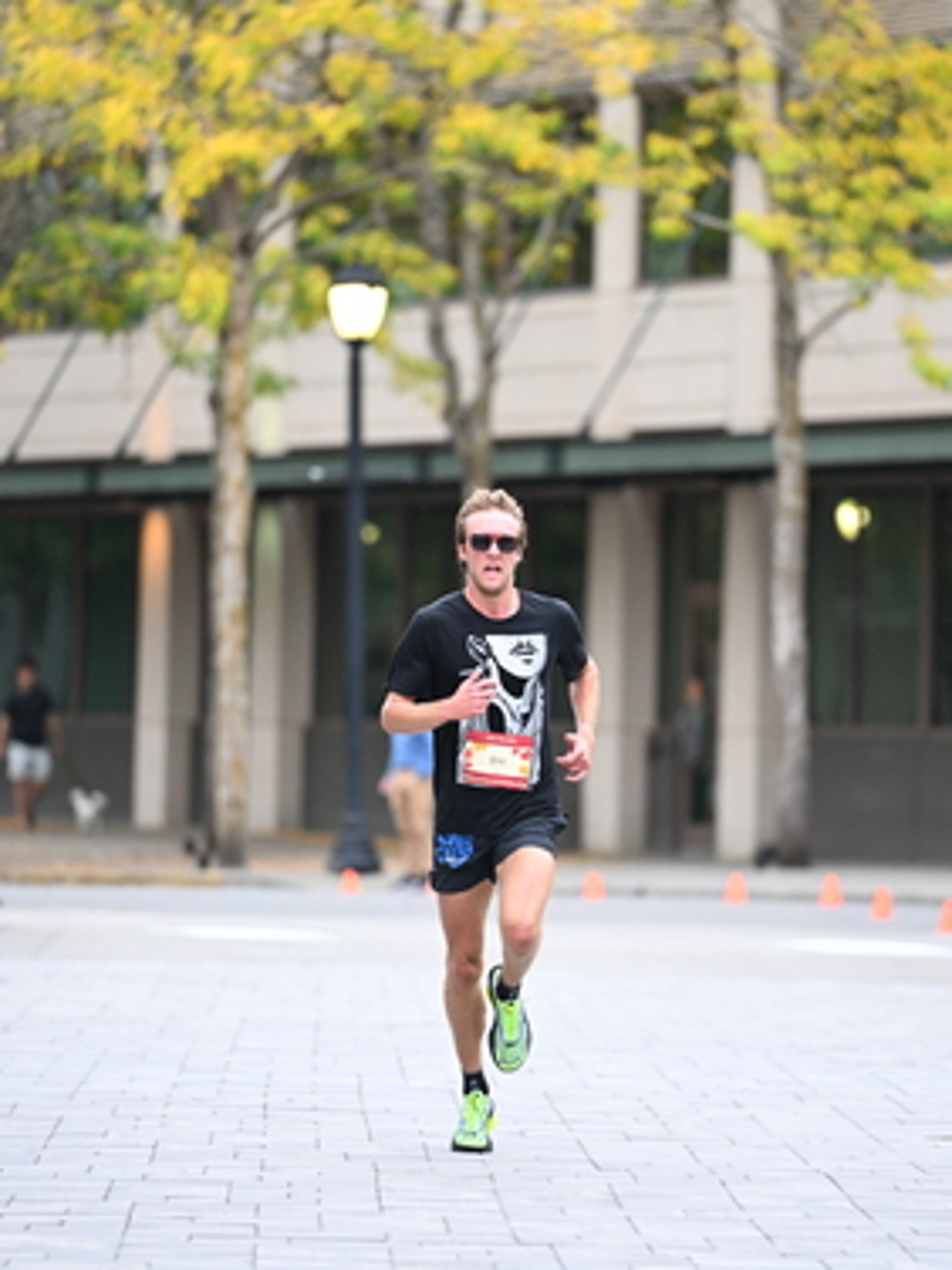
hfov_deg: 5.3
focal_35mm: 281
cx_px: 559
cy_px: 649
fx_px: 10304
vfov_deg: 7.0
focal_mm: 200
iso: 1600
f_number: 2.8
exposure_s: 1/500
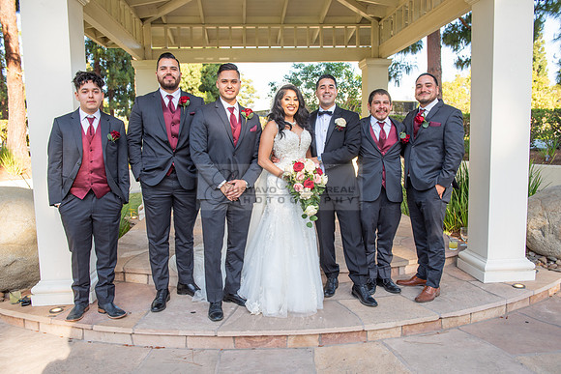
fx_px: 452
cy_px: 187
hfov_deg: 63.6
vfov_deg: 45.0
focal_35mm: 29
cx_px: 280
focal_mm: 29
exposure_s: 1/160
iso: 200
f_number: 5.6
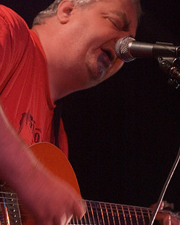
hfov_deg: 10.8
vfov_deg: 13.5
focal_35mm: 143
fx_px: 952
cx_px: 106
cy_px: 132
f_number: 2.8
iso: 800
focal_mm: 70
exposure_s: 1/60
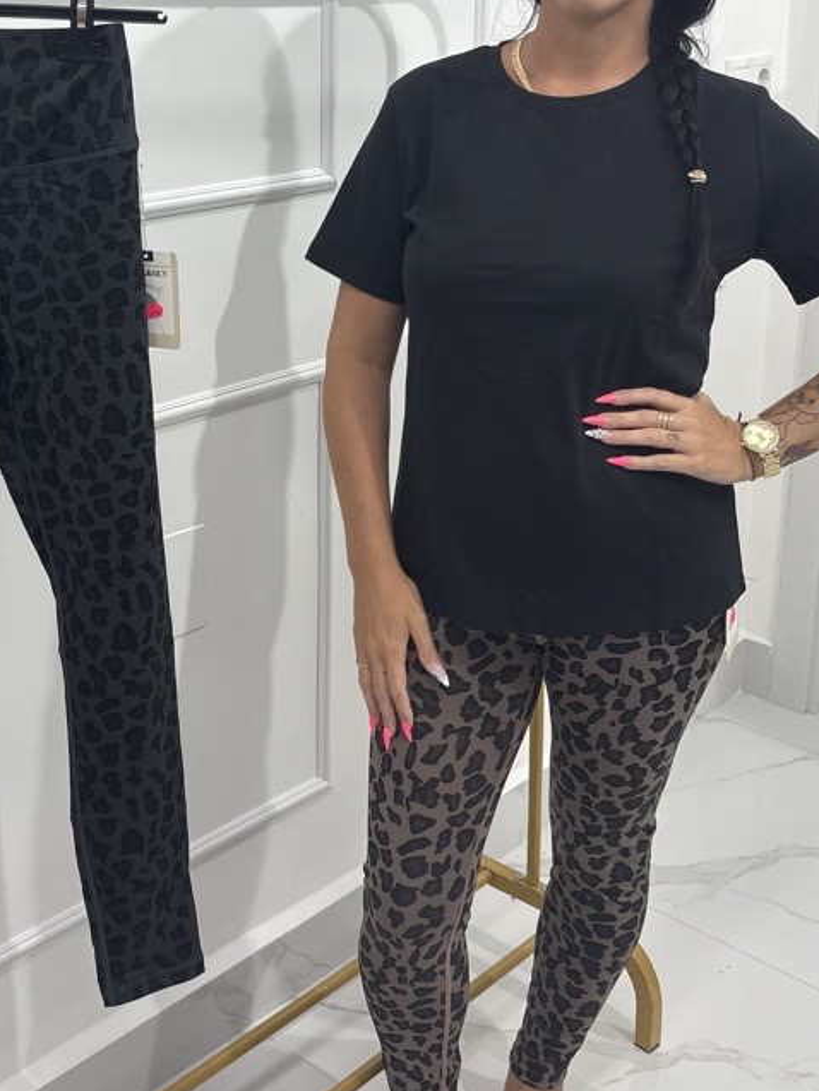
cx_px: 262
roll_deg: +0.9
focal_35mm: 49
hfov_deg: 29.4
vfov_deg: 38.4
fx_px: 1545
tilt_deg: -13.5
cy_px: 343
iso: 50
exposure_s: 1/100
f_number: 1.6
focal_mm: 5.96
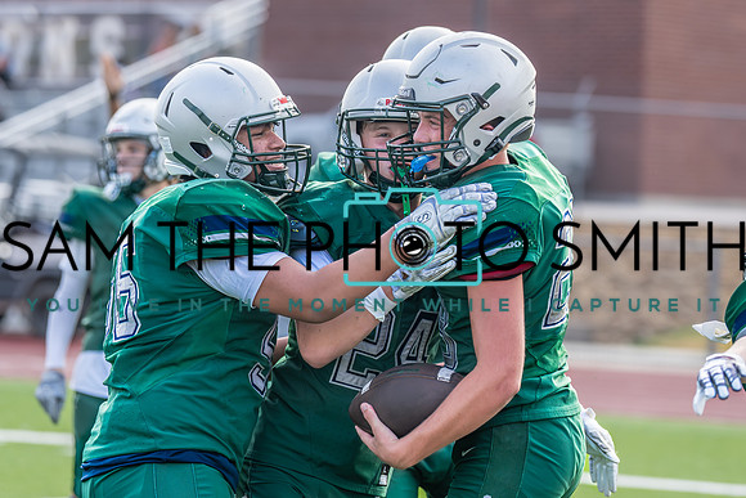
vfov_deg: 7.2
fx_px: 3971
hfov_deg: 10.7
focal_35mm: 192
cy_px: 217
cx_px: 387
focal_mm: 116
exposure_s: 1/1600
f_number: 2.8
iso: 500
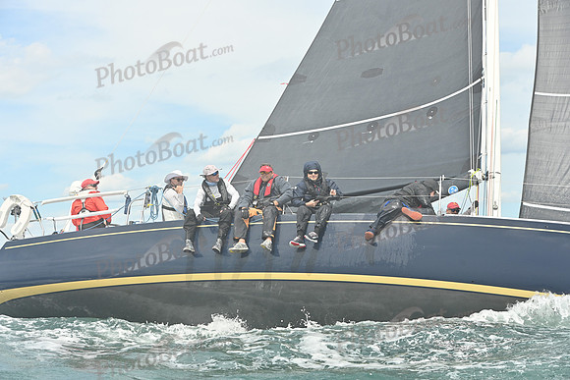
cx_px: 285
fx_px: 1267
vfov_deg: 17.1
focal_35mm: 80
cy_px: 190
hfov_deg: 25.4
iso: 320
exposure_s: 1/1250
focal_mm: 80
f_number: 8
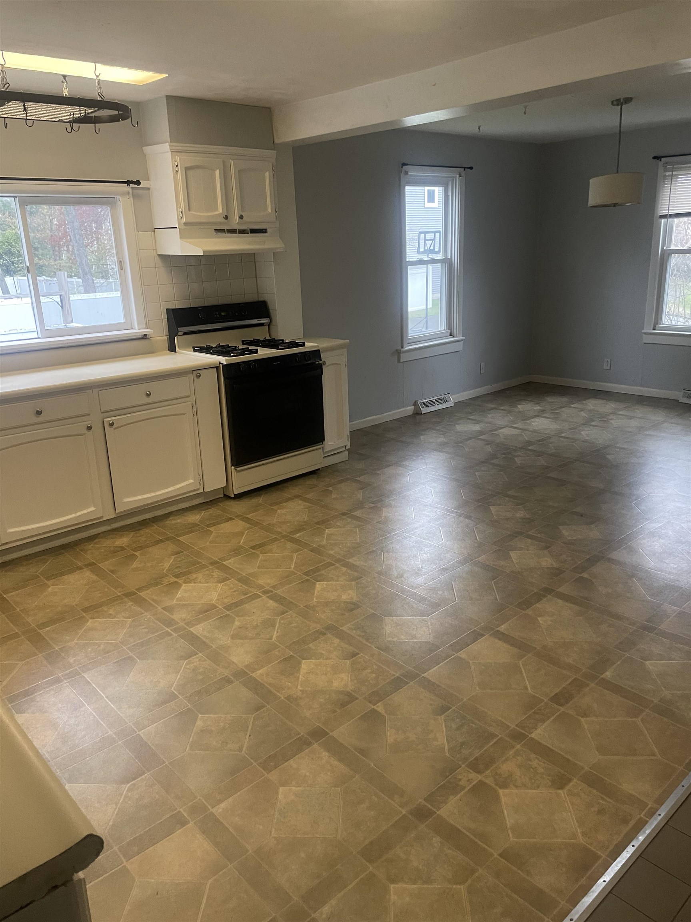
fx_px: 692
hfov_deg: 53.1
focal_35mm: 26
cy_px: 461
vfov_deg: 67.3
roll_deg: +2.5
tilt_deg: -16.1
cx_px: 346
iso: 320
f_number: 1.6
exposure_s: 1/60
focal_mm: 4.2
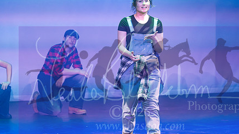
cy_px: 39
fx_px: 1235
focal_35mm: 195
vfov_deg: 6.2
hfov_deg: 11.0
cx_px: 139
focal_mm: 140
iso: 5000
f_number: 4
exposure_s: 1/800
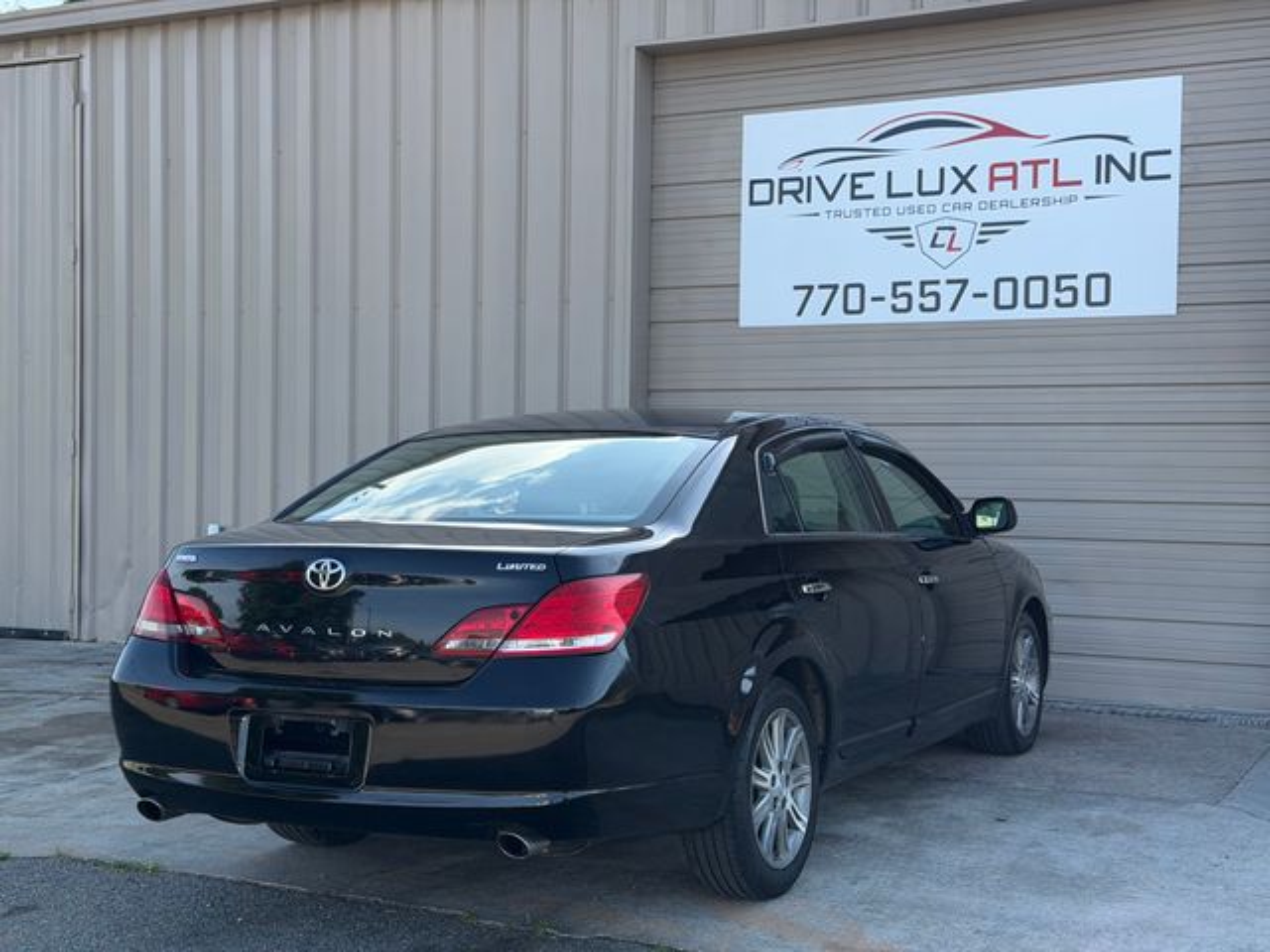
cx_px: 635
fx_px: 1761
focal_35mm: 48
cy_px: 476
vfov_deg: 30.3
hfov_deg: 39.7
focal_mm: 6.76
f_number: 1.78
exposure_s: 1/1429
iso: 64
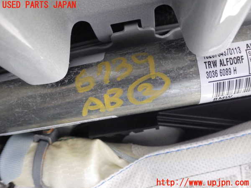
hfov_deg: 58.4
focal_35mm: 31
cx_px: 126
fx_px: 225
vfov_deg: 45.4
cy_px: 94
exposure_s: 1/10
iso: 1600
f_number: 2.3
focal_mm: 5.5
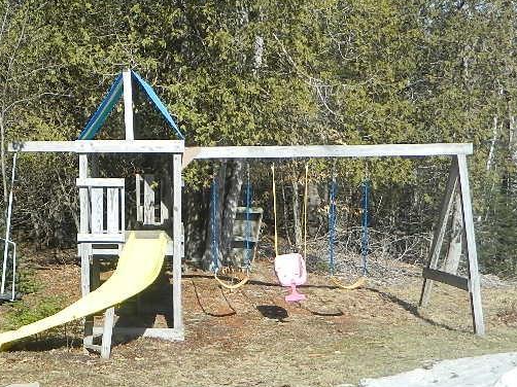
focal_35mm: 51
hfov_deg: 36.1
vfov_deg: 28.2
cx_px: 95
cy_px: 276
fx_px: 761
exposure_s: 1/800
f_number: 3.1
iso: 80
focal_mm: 4.5
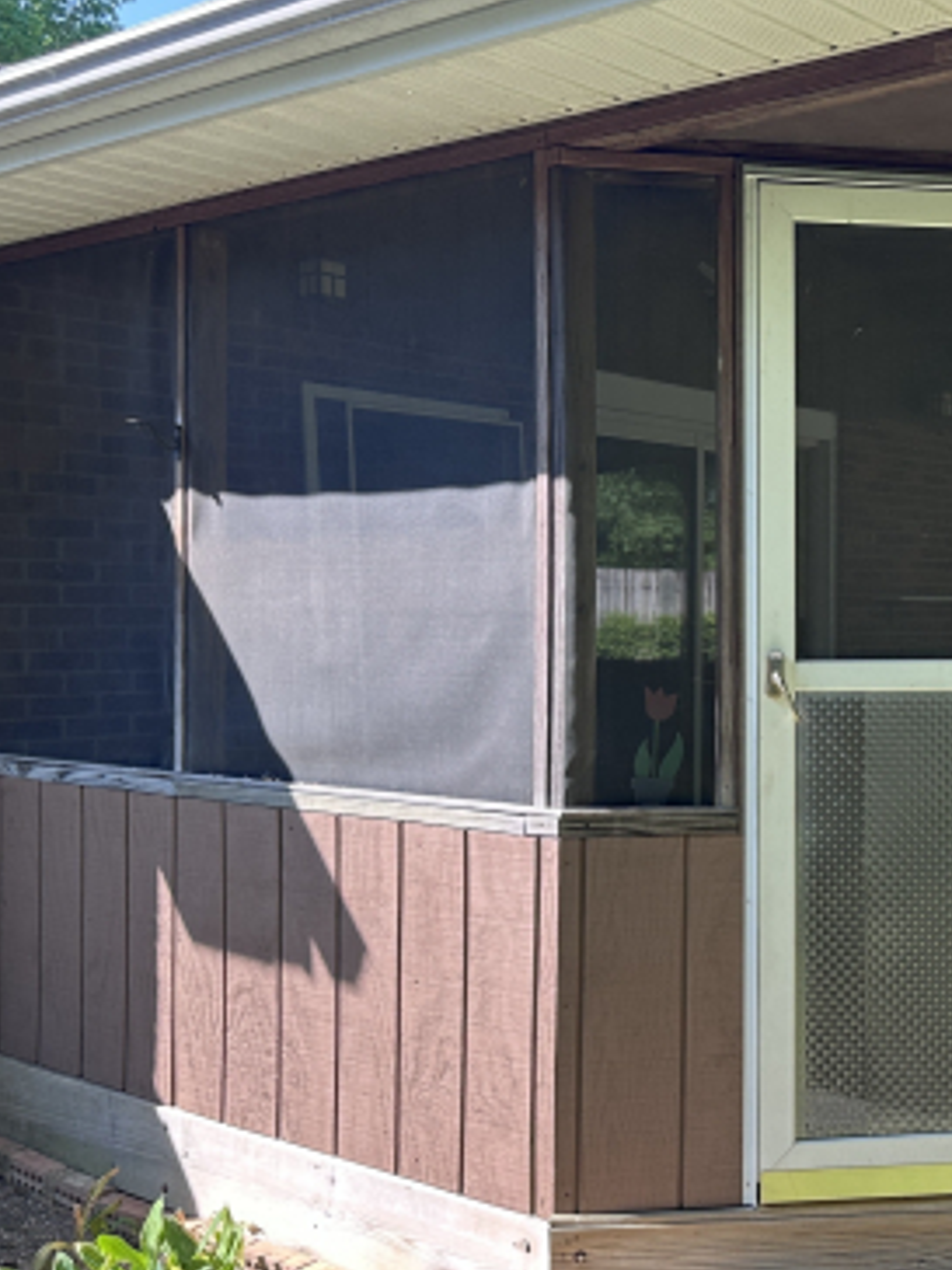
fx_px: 1613
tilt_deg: +0.2
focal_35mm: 44
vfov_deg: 42.9
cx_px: 849
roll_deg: -0.8
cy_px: 607
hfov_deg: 31.4
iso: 80
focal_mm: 6.86
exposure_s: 1/482
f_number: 1.78
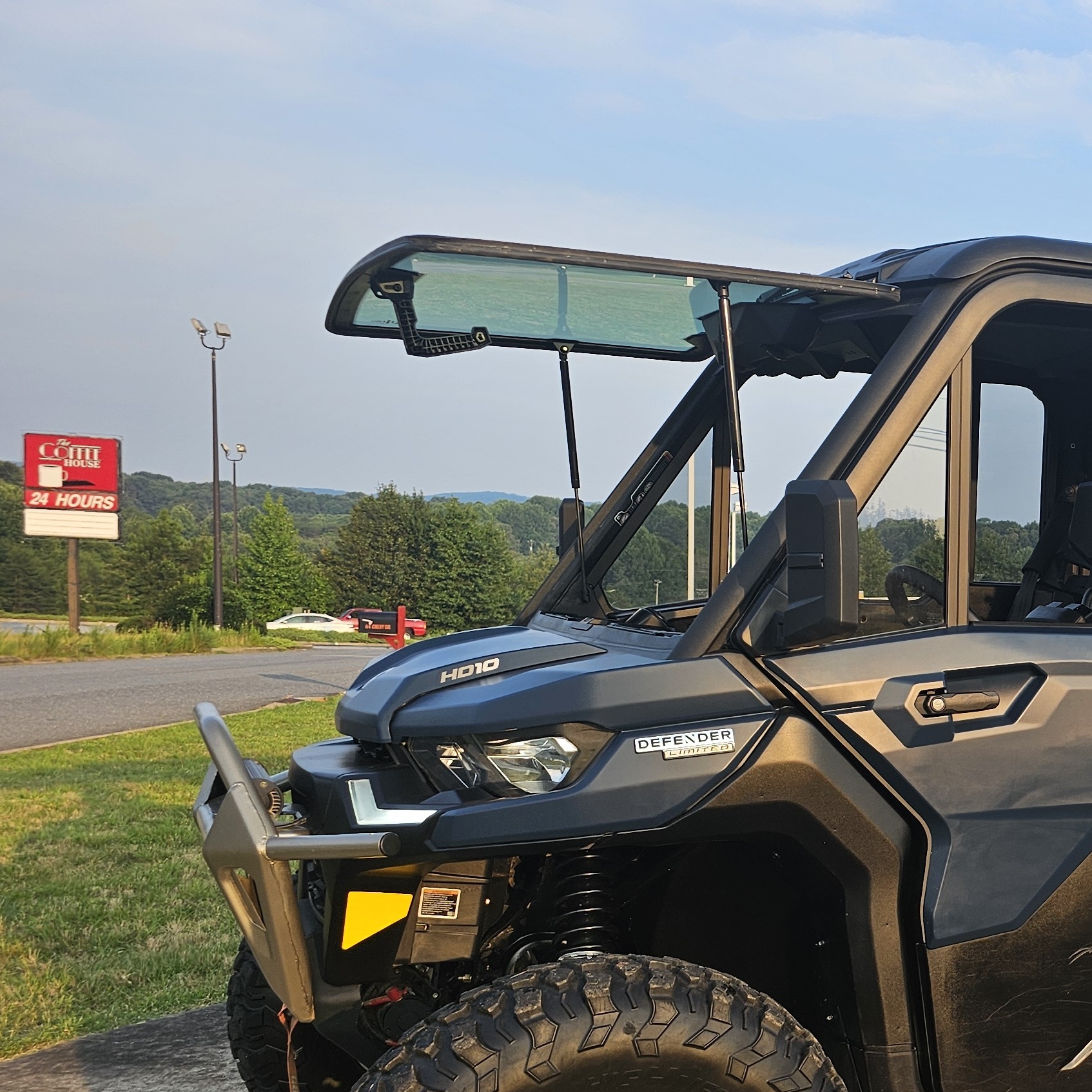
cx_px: 1268
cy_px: 763
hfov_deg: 30.6
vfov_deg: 34.9
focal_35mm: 48
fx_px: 1713
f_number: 1.7
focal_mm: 6.3
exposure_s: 1/185
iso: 10
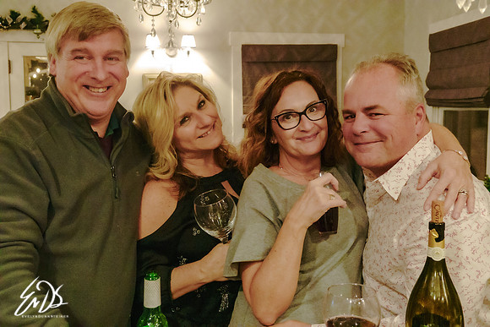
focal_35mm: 39
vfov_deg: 34.2
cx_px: 245
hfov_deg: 49.5
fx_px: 531
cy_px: 164
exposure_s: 1/125
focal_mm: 14.16
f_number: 3.2
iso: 8000
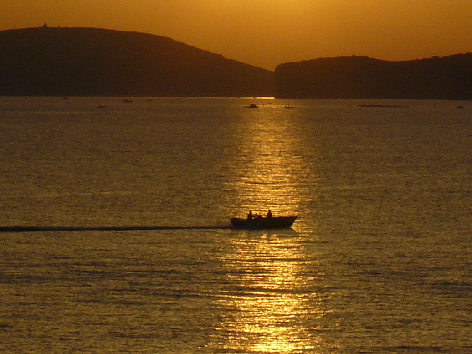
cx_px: 247
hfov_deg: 6.0
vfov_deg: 4.5
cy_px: 86
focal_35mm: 332
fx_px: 4527
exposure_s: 1/500
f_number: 8
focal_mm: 18.6
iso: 100
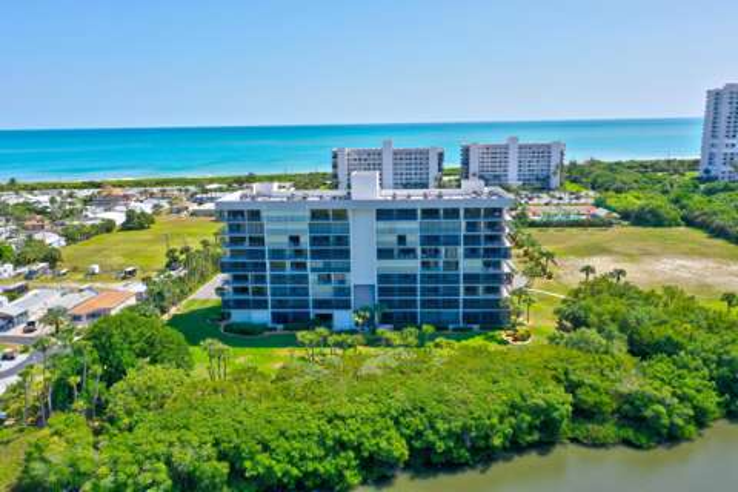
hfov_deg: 65.5
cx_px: 369
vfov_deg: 46.4
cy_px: 246
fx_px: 574
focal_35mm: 28
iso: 100
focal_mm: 10.3
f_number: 8
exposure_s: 1/200
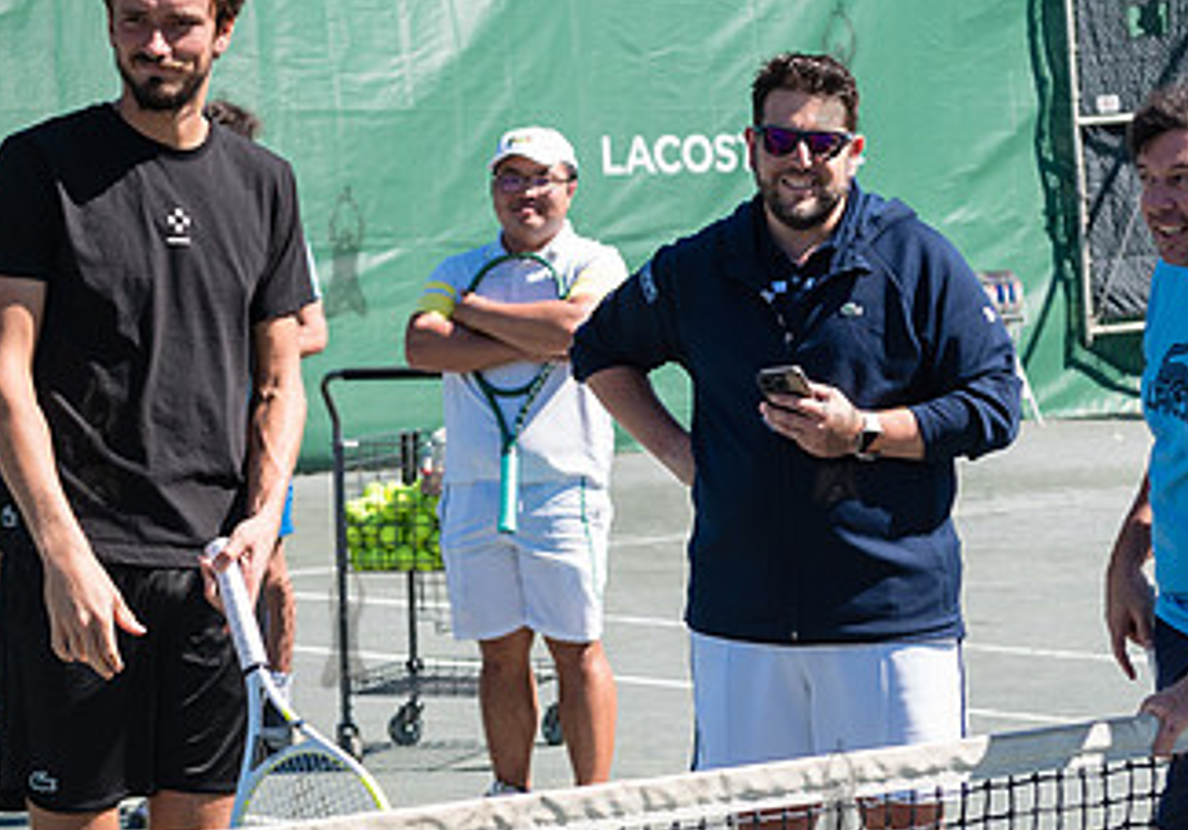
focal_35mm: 140
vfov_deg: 10.1
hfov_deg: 14.4
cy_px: 386
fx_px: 4689
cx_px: 567
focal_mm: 58
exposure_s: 1/800
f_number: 4
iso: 200
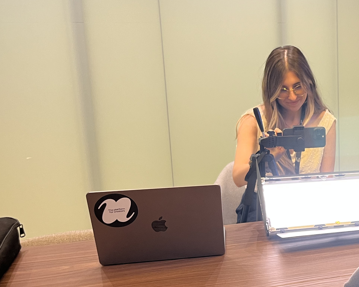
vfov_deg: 28.6
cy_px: 169
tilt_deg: -12.8
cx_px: 348
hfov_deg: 32.8
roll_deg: +1.3
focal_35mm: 53
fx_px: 563
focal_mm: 5.1
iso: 100
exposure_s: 1/50
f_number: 1.6
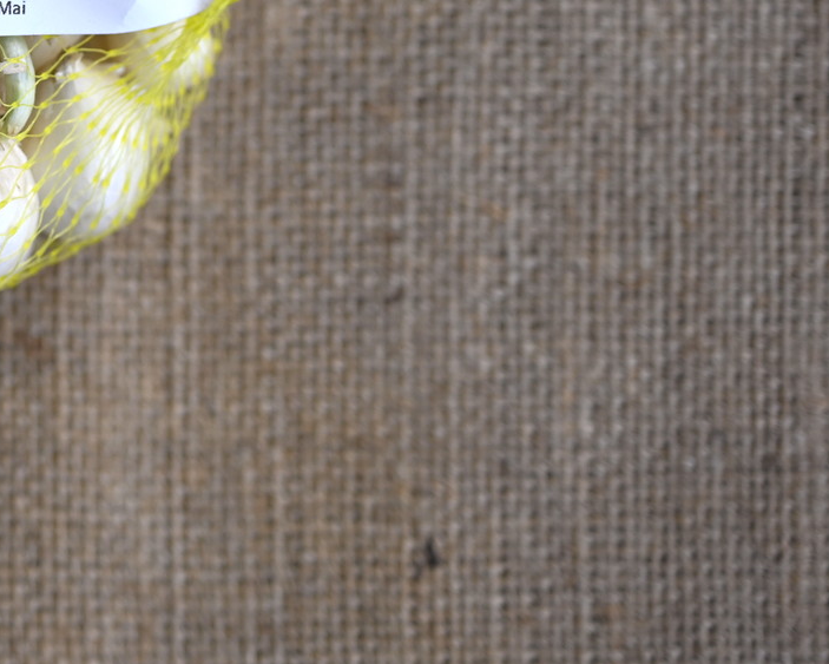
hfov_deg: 14.4
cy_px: -49
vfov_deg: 11.9
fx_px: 3142
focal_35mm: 128
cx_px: -230
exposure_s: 1/160
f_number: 4
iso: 140
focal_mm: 50
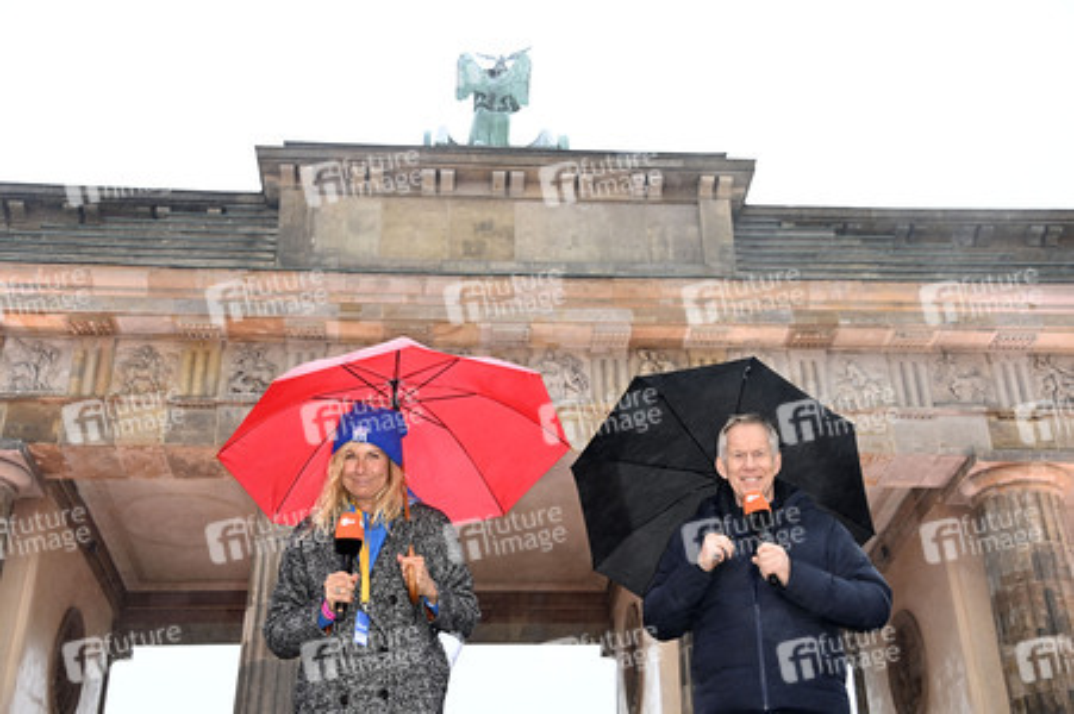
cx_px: 537
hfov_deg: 39.6
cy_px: 357
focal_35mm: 50
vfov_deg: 27.0
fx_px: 1491
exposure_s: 1/200
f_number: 6.3
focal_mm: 50
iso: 2500
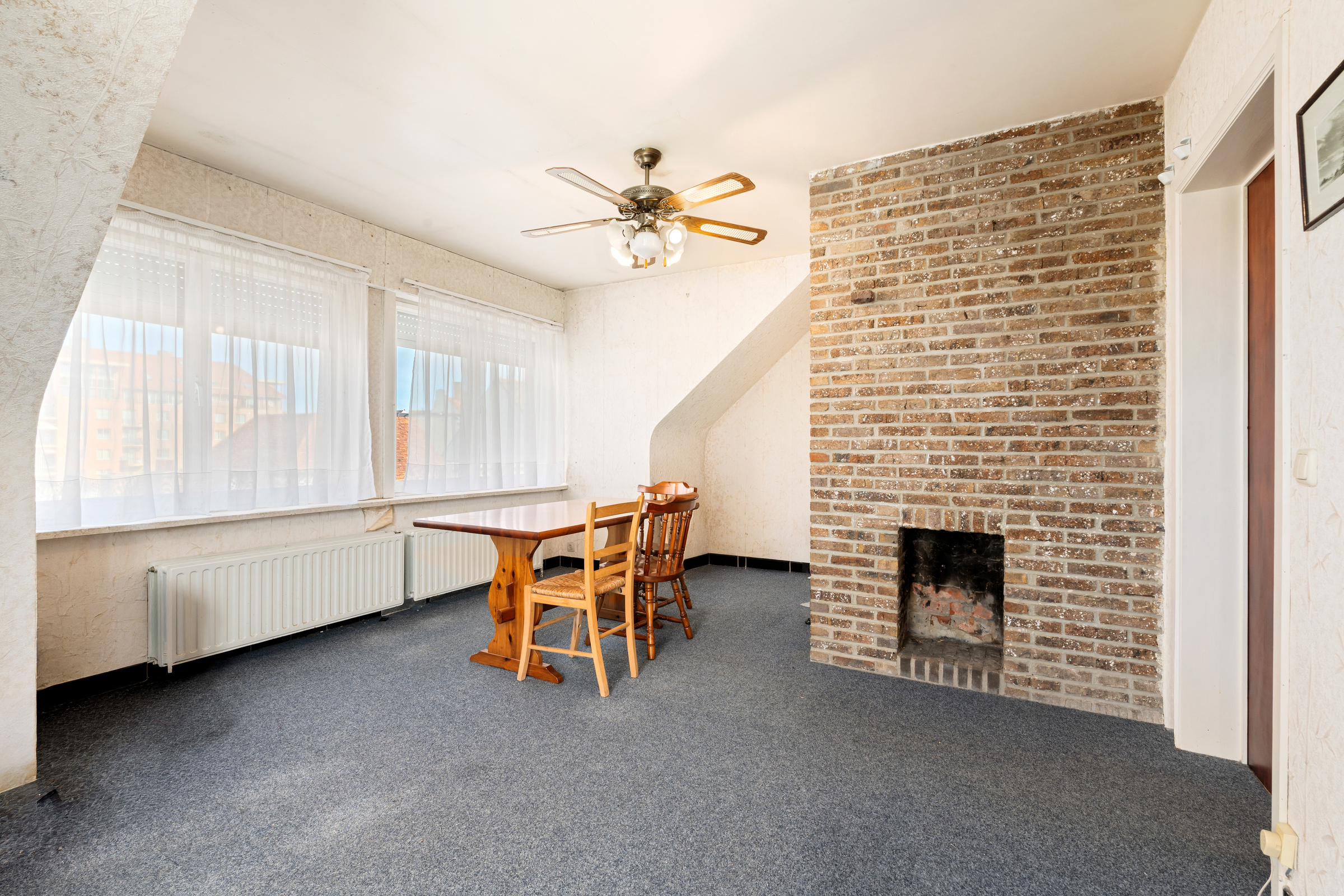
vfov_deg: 73.7
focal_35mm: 16
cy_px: 448
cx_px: 672
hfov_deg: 96.7
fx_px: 597
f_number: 11
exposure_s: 1/3
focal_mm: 16
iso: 200
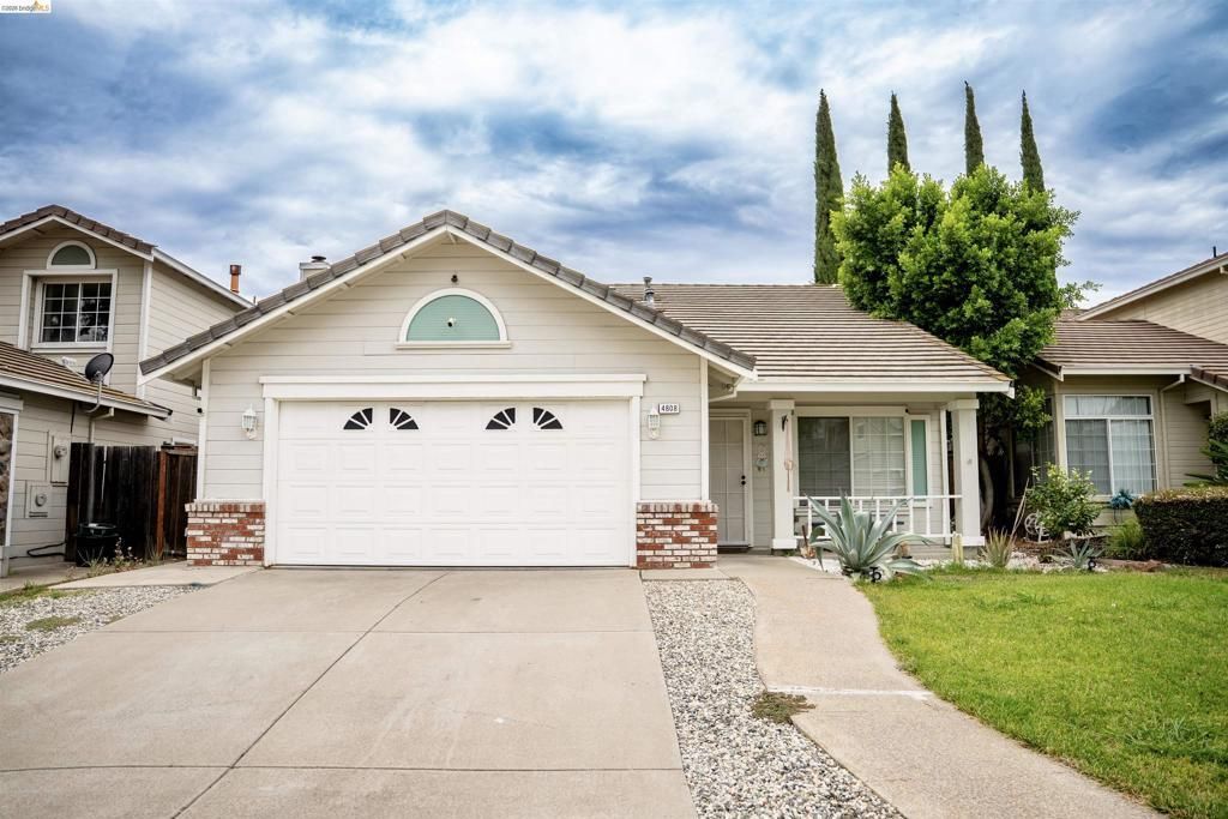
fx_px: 819
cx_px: 614
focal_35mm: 24
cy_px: 410
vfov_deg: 53.1
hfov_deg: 73.7
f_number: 2.8
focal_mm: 24
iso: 100
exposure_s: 1/800
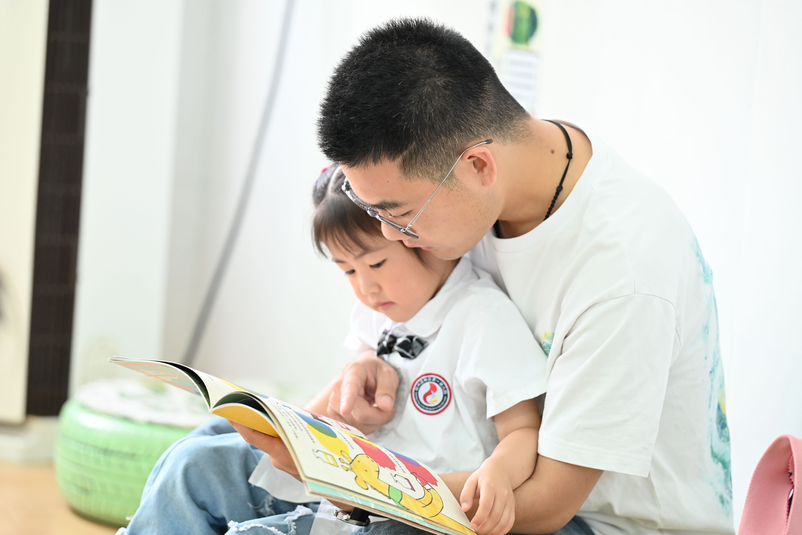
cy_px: 266
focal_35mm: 126
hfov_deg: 16.3
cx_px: 403
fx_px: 2807
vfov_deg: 10.9
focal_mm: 125
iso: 2000
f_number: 2.8
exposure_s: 1/200
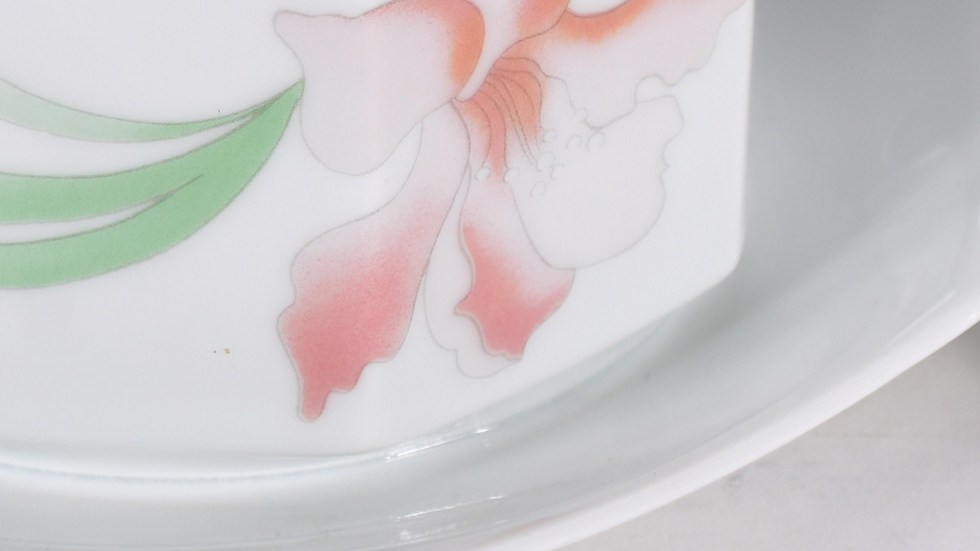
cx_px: 107
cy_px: -38
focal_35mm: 202
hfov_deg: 10.6
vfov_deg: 6.0
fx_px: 5249
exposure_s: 1/50
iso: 200
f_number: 6.3
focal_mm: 40
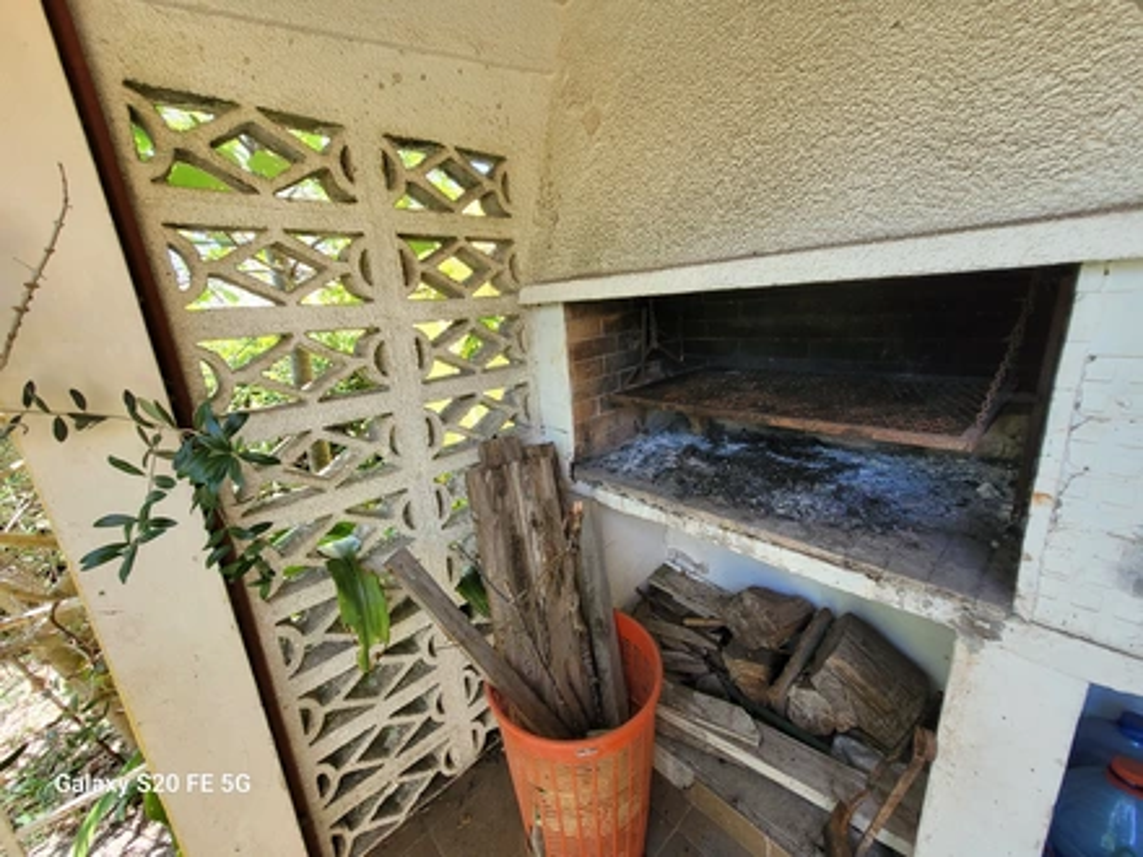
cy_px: 428
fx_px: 429
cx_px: 572
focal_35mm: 13
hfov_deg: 106.2
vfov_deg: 89.9
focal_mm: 1.74
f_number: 2.2
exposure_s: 1/100
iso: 64
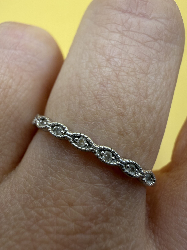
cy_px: 121
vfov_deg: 67.3
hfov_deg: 53.0
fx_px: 187
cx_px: 89
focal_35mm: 26
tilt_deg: -63.4
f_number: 2.2
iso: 40
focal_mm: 2.22
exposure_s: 1/121
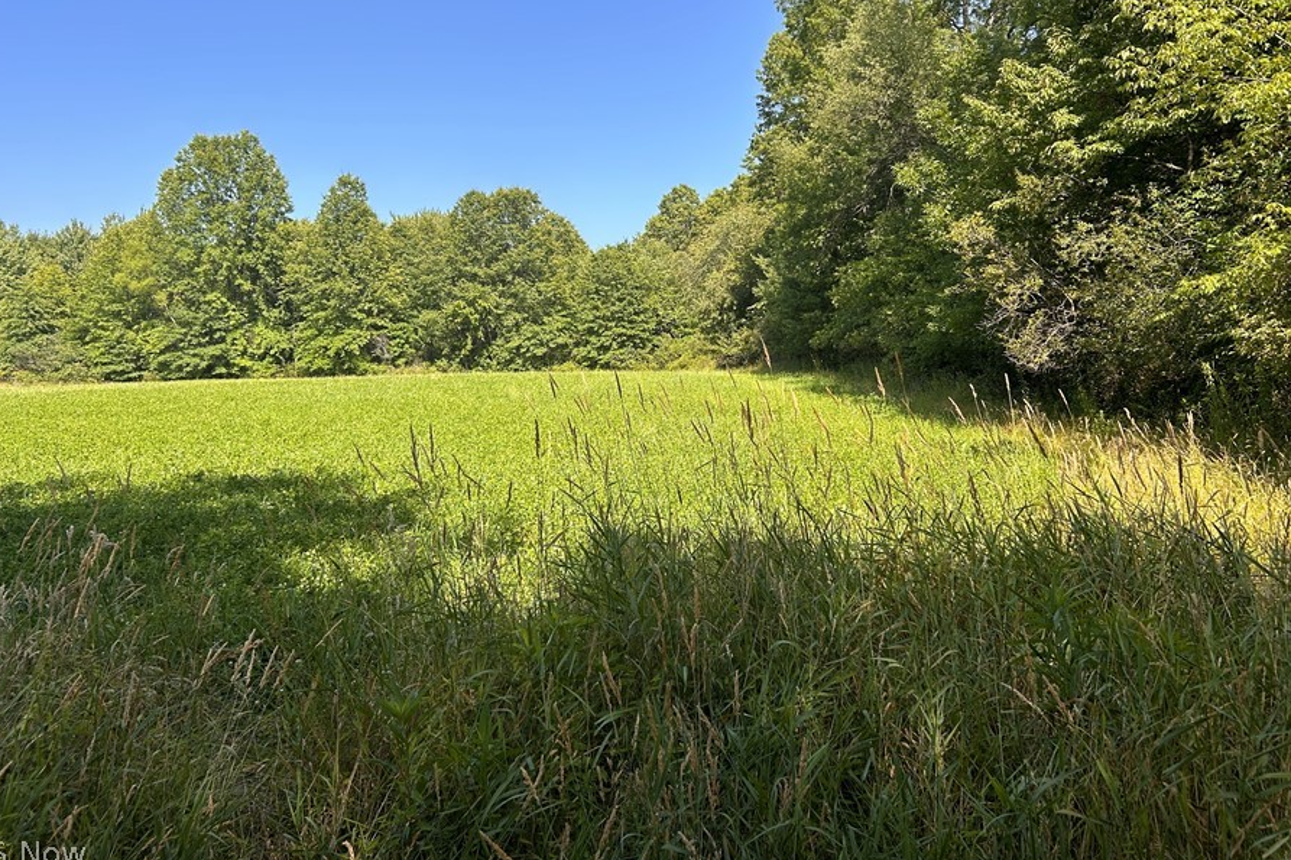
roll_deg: +2.0
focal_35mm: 31
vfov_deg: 42.0
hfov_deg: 60.3
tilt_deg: +2.5
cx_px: 677
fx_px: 1111
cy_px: 322
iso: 50
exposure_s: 1/1869
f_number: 1.5
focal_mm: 5.7
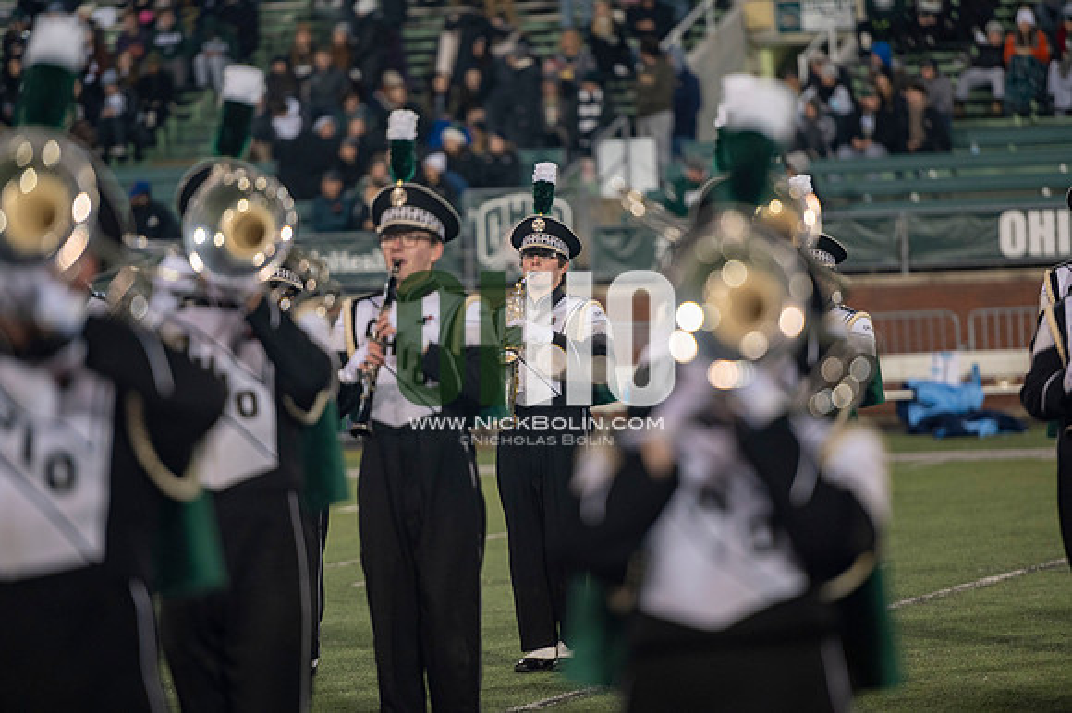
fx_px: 5952
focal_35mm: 200
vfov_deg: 6.9
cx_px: 536
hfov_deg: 10.3
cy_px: 356
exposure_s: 1/500
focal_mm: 200
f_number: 2.8
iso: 1000
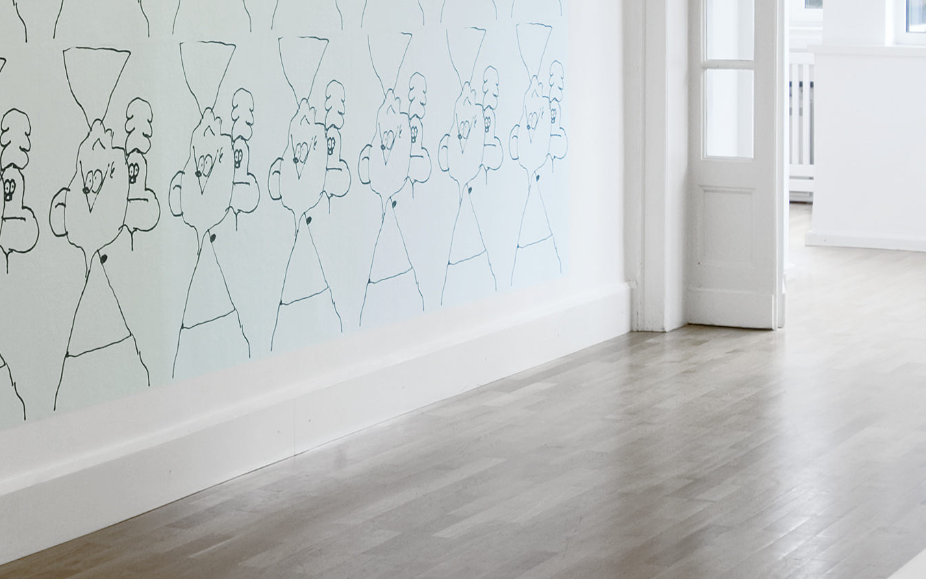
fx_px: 2801
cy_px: 46
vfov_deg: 11.7
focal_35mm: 111
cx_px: 248
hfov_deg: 18.7
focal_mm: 20
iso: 100
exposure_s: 1/2
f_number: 8
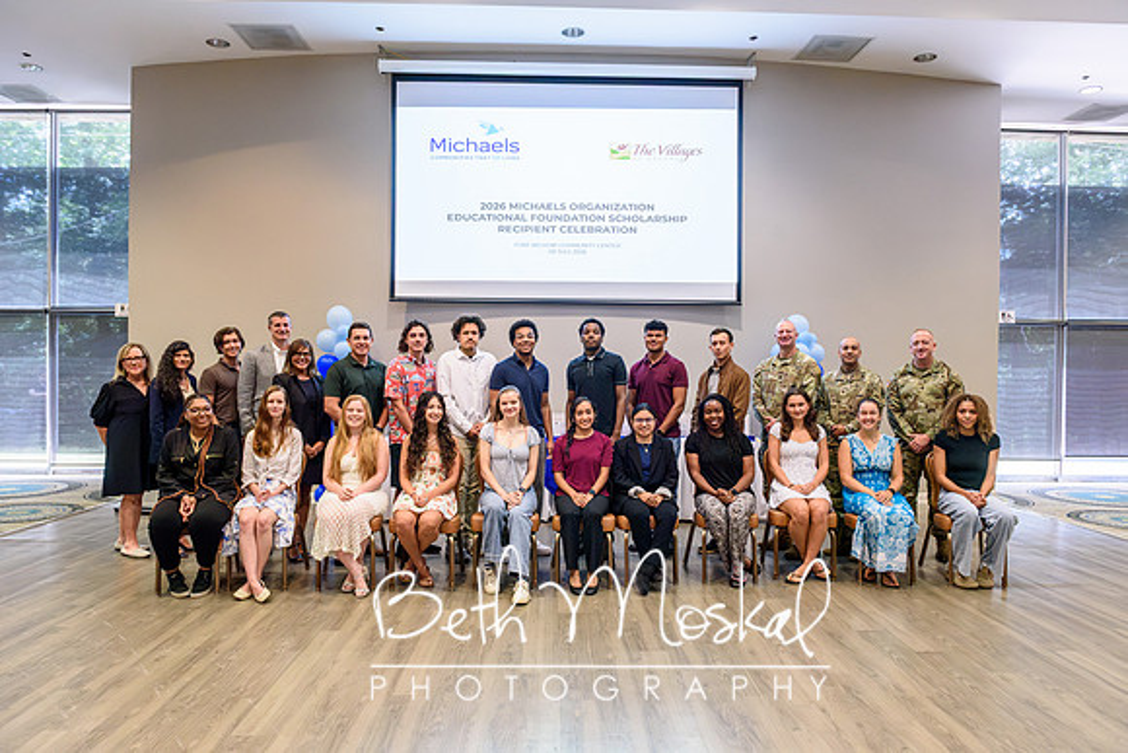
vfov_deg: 53.2
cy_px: 376
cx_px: 564
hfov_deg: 73.7
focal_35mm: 24
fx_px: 752
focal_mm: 24
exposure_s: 1/160
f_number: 5
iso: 3200
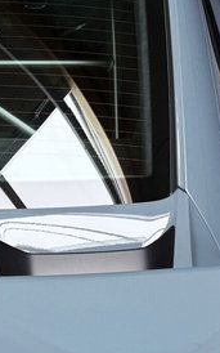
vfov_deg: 20.8
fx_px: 912
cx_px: -90
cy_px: 385
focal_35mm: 95
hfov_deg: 13.1
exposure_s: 1/100
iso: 160
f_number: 1.78
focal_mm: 6.76
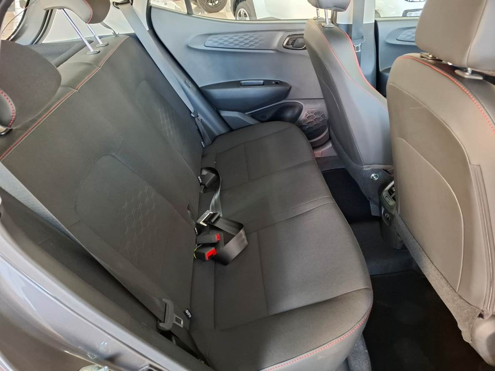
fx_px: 329
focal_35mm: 23
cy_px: 186
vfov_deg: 58.9
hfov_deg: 73.9
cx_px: 248
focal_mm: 5.54
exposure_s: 1/20
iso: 800
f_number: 1.8
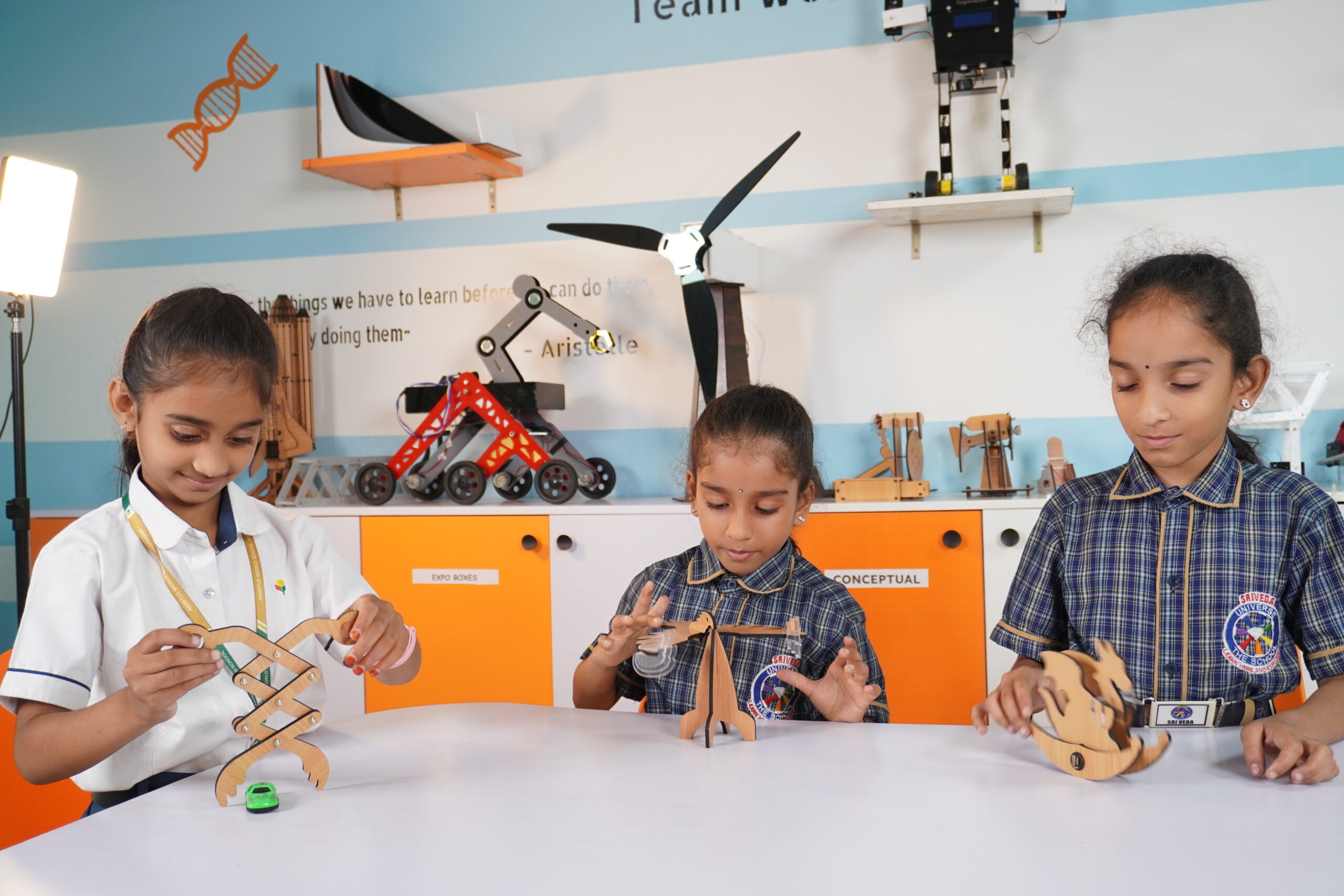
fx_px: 1288
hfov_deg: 55.1
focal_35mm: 34
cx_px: 672
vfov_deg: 38.4
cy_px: 448
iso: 400
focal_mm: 23
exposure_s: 1/50
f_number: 4.5
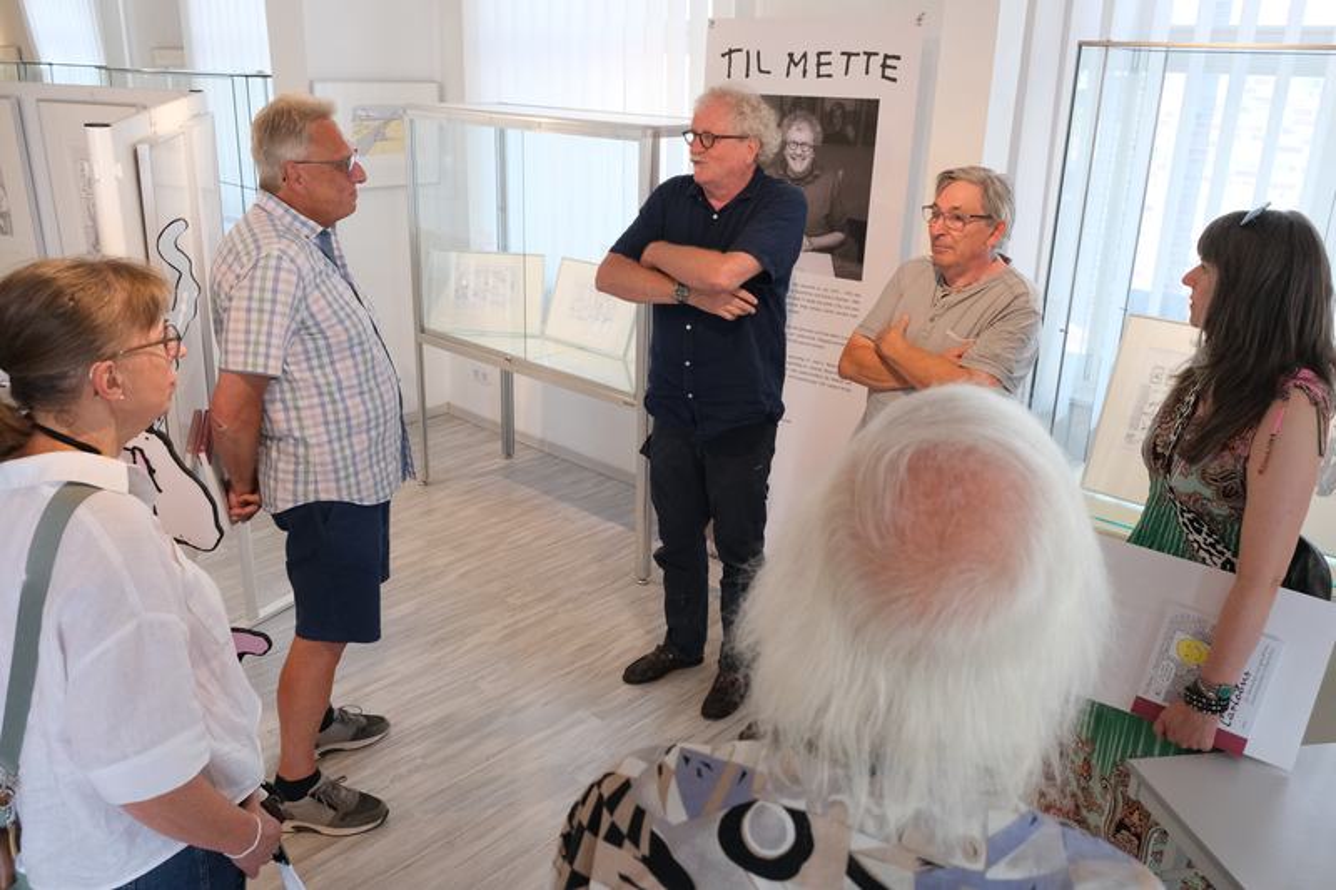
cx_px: 668
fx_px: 1076
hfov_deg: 63.7
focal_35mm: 29
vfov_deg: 44.9
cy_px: 445
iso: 2000
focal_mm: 19.6
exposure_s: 1/200
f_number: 5
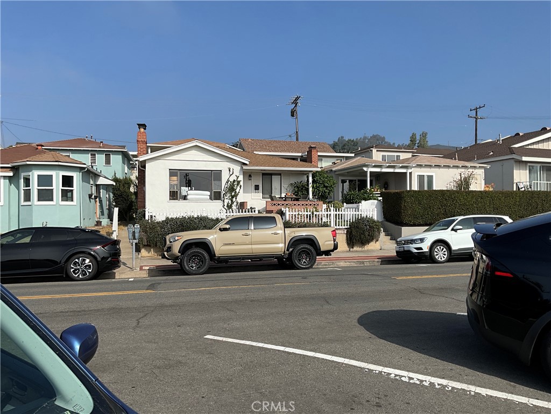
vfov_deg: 48.2
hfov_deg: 61.7
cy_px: 207
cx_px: 276
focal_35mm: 29
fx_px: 462
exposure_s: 1/2801
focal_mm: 3
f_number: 1.8
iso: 25
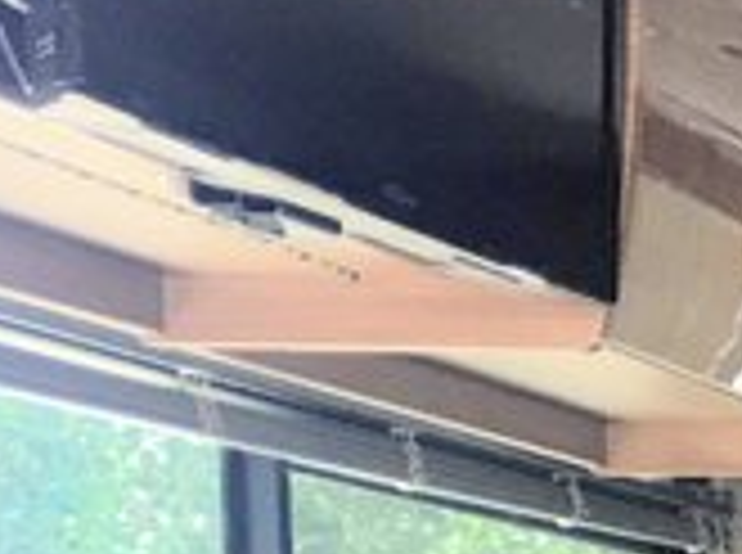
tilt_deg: -4.3
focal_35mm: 141
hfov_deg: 11.8
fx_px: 3016
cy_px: 1144
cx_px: 1704
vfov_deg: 9.7
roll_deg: -1.0
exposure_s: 1/15
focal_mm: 4.15
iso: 25
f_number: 2.2
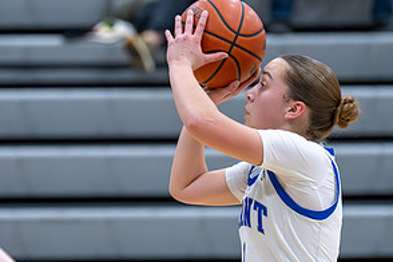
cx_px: 116
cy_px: 182
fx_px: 4137
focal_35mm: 379
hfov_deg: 5.4
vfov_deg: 3.6
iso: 8000
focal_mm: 150
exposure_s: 1/1000
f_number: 2.8
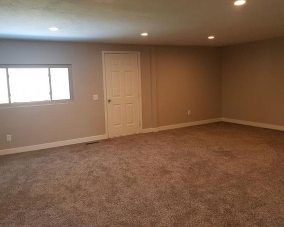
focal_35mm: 29
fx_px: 244
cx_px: 128
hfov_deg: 60.3
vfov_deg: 50.0
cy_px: 112
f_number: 1.7
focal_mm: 4.25
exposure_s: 1/60
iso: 125
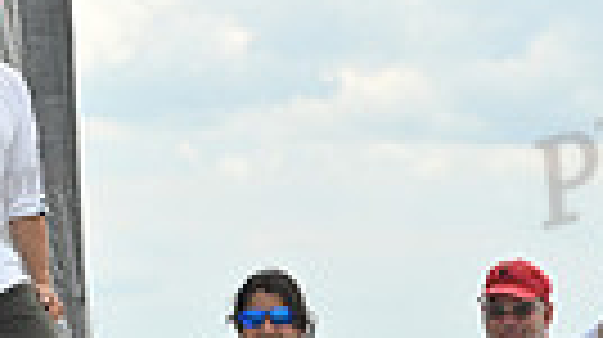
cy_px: 408
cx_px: 306
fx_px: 6660
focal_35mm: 417
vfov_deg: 2.9
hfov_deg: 5.2
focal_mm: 92
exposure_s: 1/1250
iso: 320
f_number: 6.3
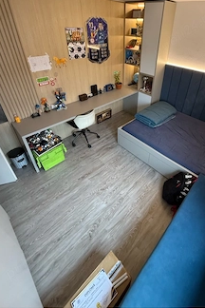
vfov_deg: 88.5
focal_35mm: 18
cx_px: 129
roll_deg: -2.8
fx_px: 154
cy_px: 119
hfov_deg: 66.3
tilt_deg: -32.6
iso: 320
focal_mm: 2.22
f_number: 2.2
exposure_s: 1/57
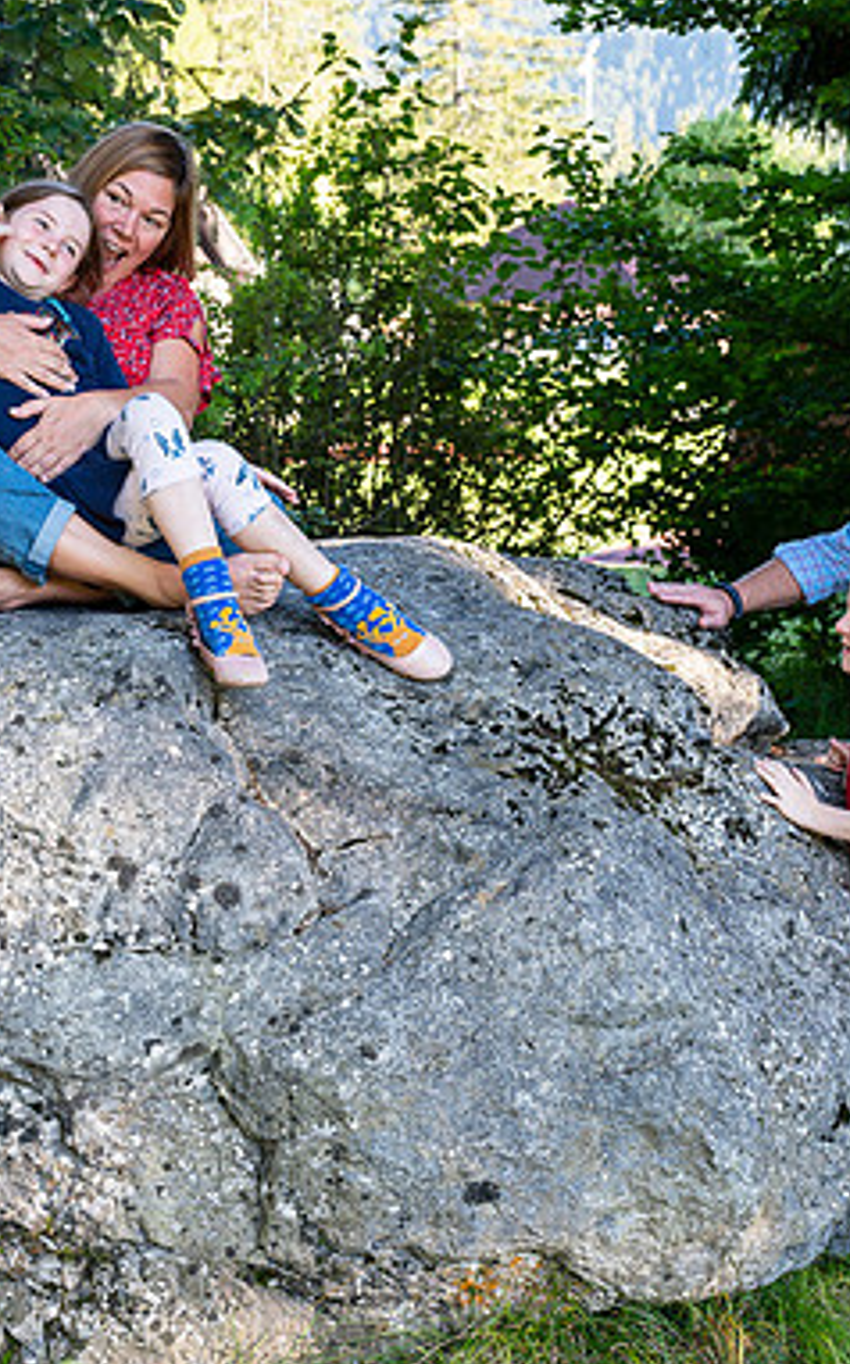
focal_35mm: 65
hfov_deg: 19.9
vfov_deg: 31.5
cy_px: 720
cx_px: 545
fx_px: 2415
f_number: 5
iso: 200
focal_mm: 35
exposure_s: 1/80
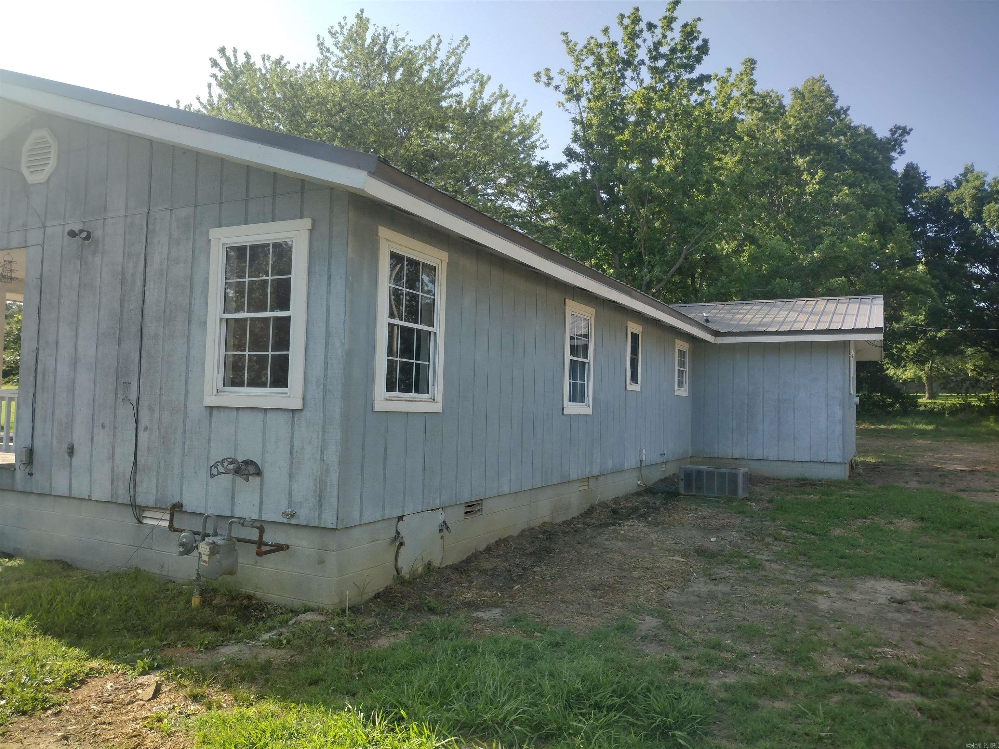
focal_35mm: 27
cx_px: 500
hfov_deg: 65.3
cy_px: 374
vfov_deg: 51.4
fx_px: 779
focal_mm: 4.71
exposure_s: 1/982
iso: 100
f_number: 1.7
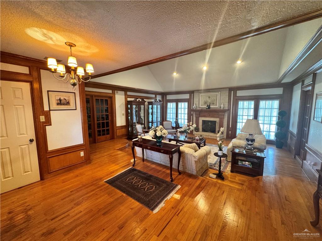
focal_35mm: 14
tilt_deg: -6.7
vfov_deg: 85.7
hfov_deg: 102.1
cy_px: 120
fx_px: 130
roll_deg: -0.3
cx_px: 161
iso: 500
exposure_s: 1/60
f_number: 2.2
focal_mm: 2.22
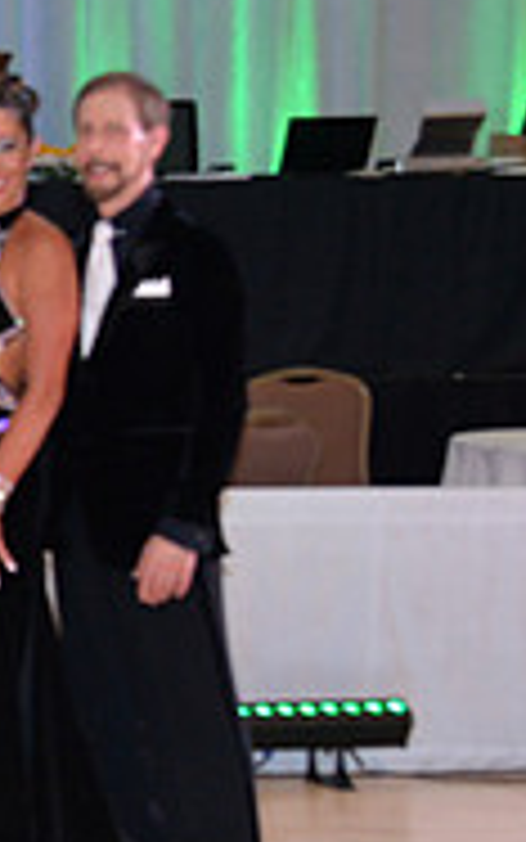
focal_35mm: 139
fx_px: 3186
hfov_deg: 8.6
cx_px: -746
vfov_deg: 15.0
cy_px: 435
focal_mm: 44
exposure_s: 1/250
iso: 2000
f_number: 5
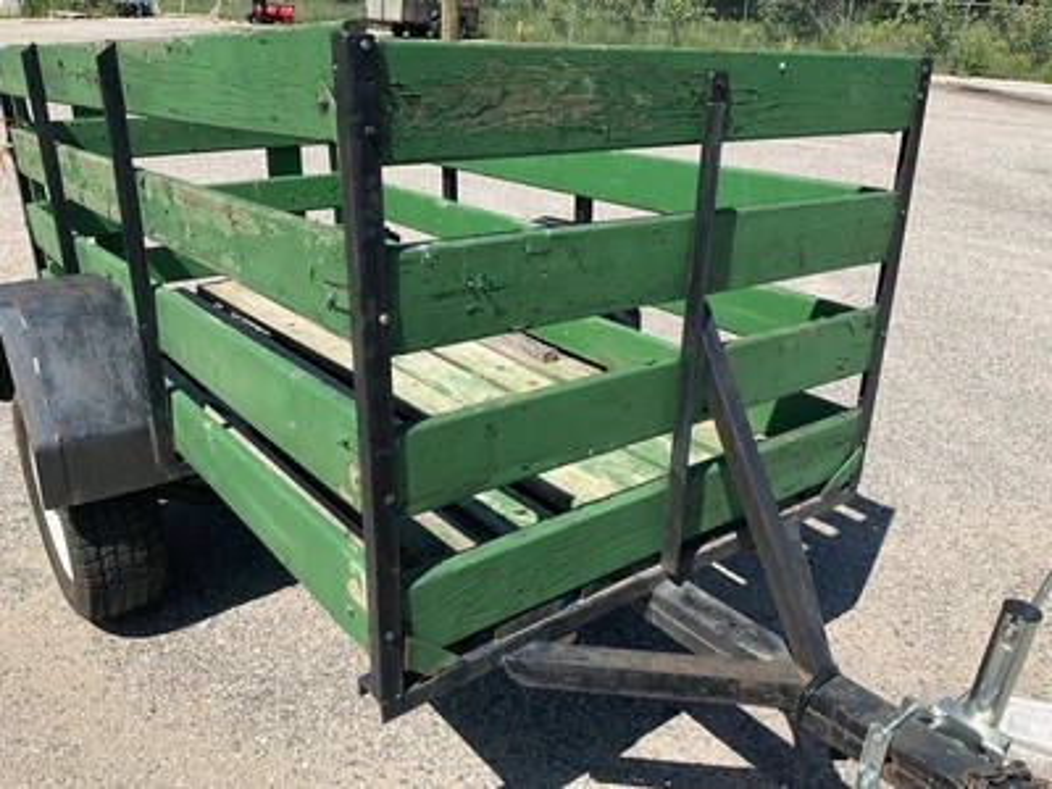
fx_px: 881
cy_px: 394
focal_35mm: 29
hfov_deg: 61.7
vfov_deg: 48.2
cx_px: 526
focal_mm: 3
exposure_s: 1/1490
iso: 25
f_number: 1.8
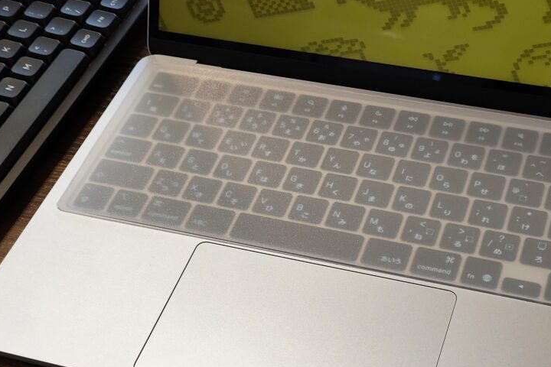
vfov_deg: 18.4
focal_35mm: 74
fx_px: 1133
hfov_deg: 27.3
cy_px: 216
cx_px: 310
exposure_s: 1/100
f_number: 2
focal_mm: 7.1
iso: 884
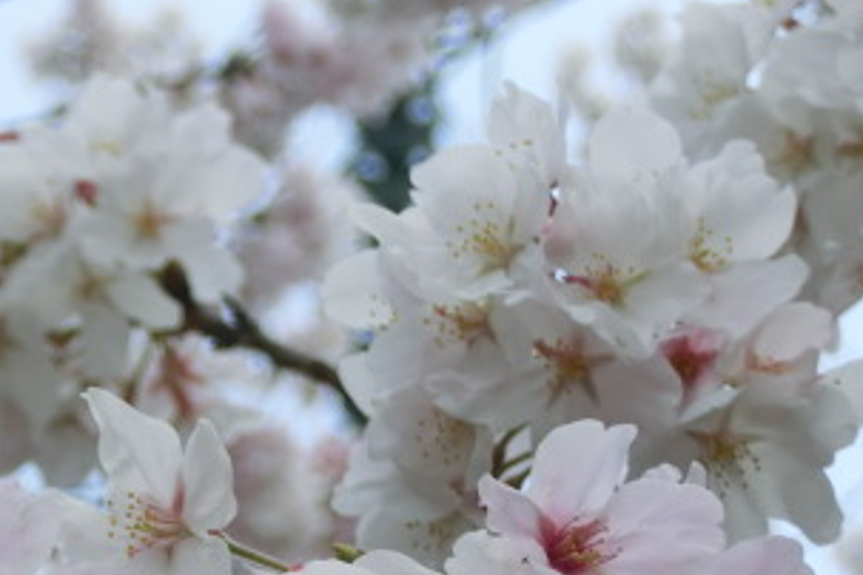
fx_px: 8006
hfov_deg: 6.1
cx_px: -37
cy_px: 595
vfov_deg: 4.1
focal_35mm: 334
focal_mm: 26.91
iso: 80
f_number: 5.9
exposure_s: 1/250
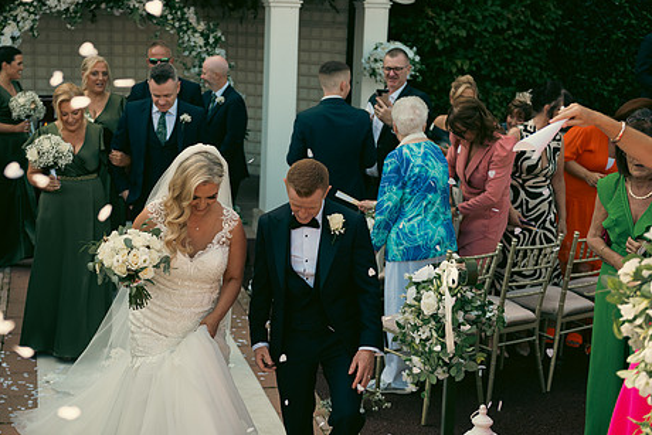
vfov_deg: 21.6
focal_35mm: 63
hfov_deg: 31.7
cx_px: 247
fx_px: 1141
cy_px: 233
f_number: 3.5
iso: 250
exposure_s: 1/640
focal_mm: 50
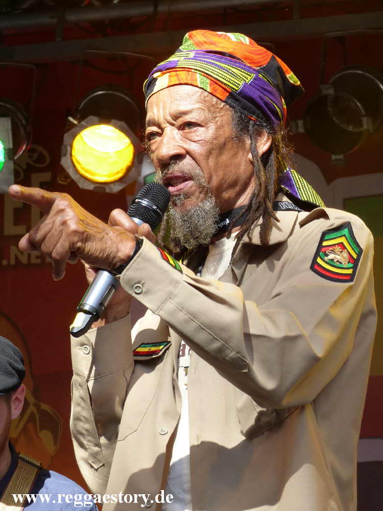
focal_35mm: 142
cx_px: 192
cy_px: 256
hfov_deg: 10.4
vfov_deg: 13.9
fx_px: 2095
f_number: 4
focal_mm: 25.6
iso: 100
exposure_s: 1/160
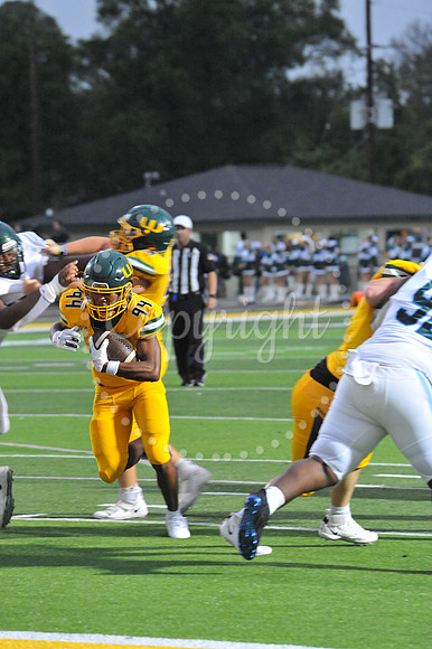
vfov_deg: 9.8
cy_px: 324
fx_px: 3784
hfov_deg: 6.5
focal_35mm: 210
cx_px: 216
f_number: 6.3
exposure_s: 1/200
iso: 6400
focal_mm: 210
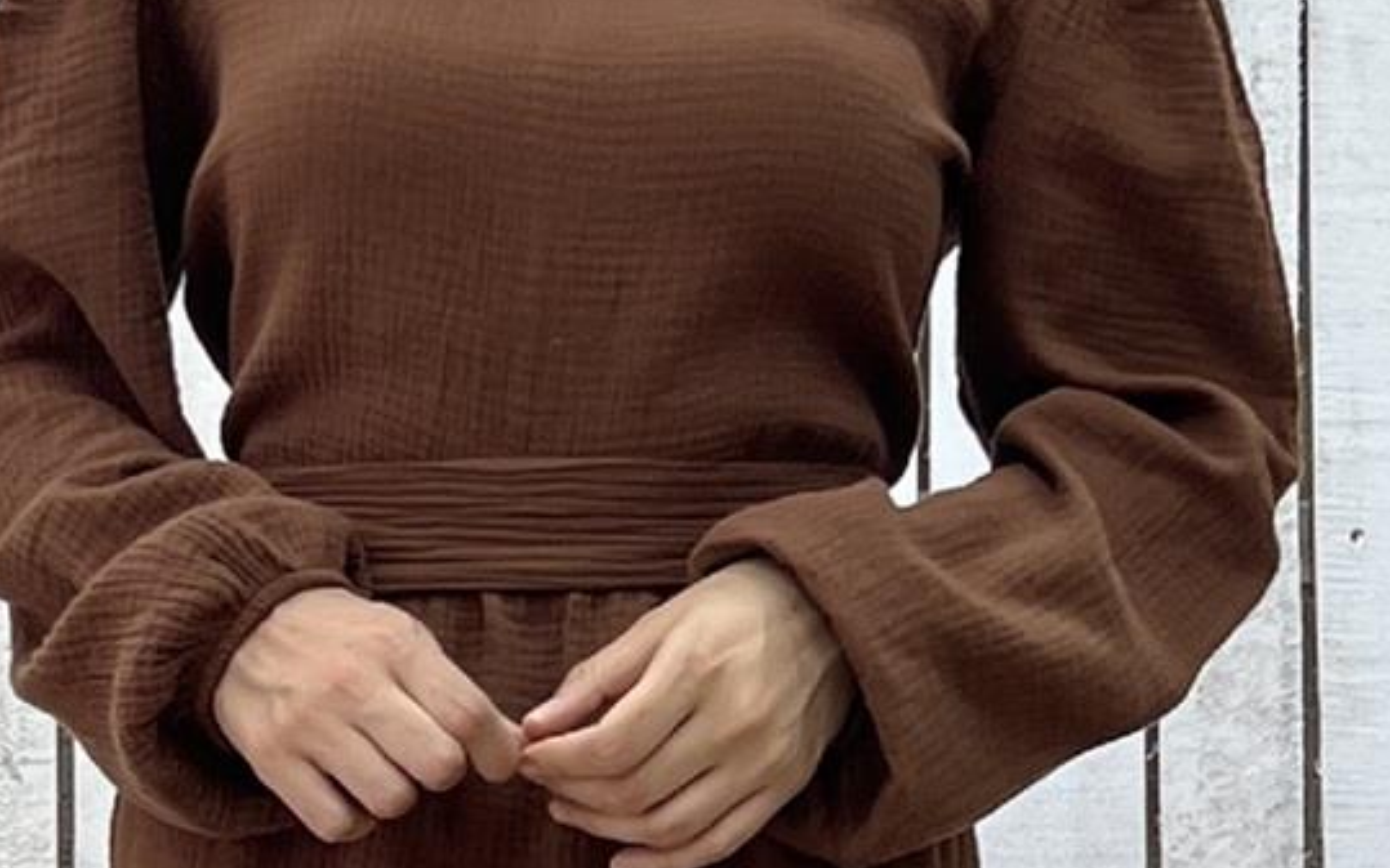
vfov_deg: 12.2
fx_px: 3826
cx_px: 478
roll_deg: -0.9
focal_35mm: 101
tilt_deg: -2.5
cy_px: 1372
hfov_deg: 20.5
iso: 50
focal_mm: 5.7
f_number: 1.5
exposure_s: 1/374
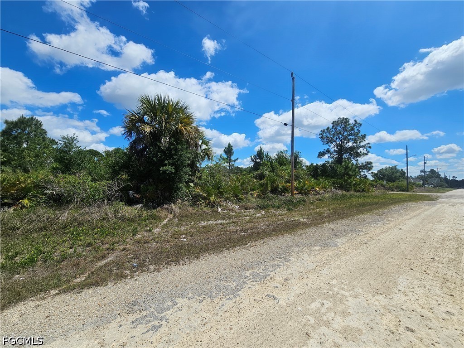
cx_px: 232
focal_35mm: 13
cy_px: 174
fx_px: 174
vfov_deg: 89.9
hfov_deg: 106.2
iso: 50
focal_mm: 2.2
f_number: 2.2
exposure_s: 1/5523
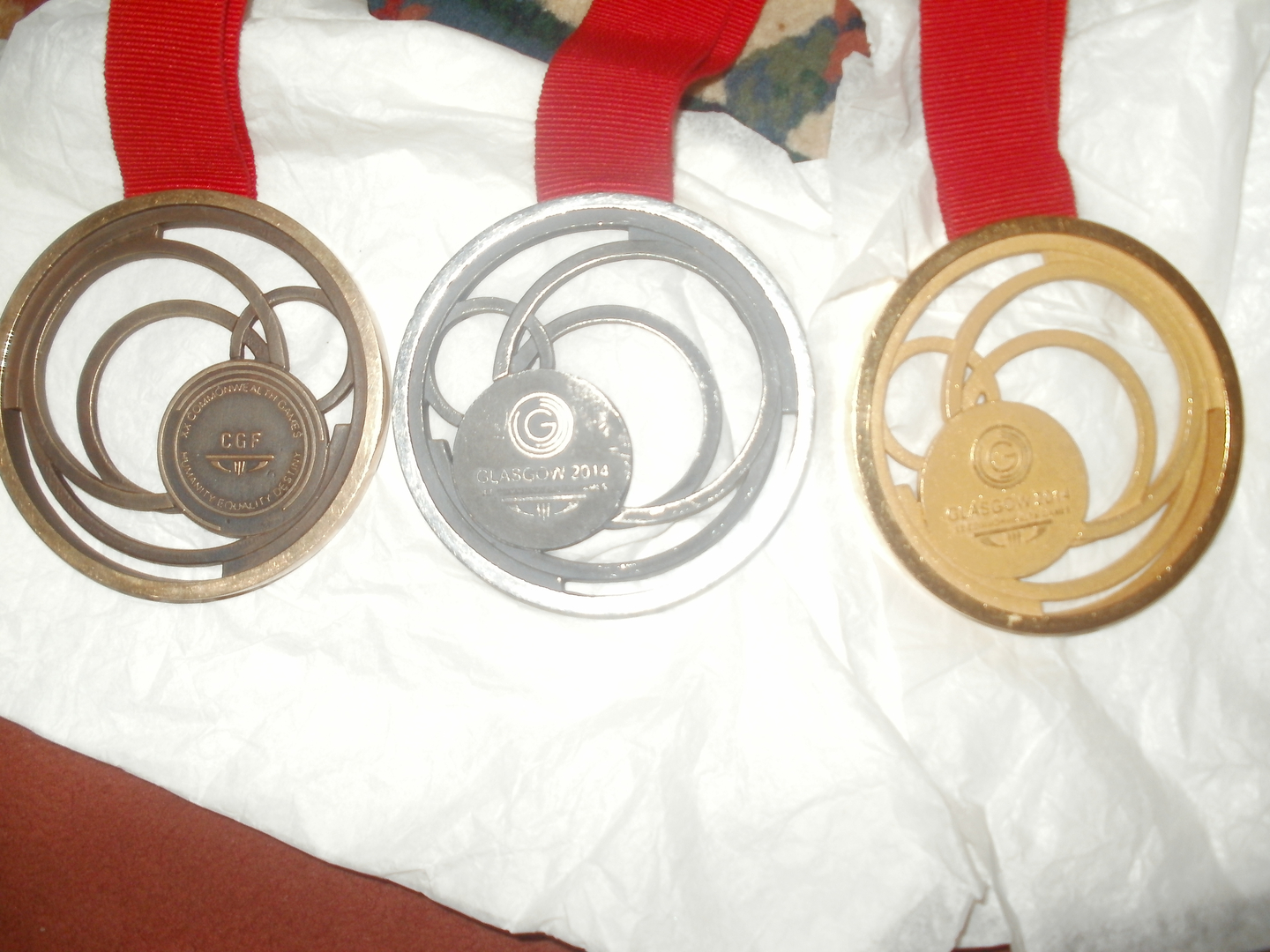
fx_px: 1321
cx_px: 635
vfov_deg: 39.7
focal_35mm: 36
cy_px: 476
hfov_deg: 51.4
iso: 125
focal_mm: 6.3
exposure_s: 1/30
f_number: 3.5
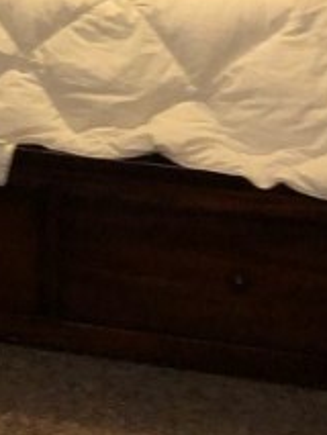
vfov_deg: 18.1
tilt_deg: -9.8
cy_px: -141
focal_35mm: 101
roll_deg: +0.3
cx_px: -137
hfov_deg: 13.9
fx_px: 1271
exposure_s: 1/4
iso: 100
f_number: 1.8
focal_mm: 4
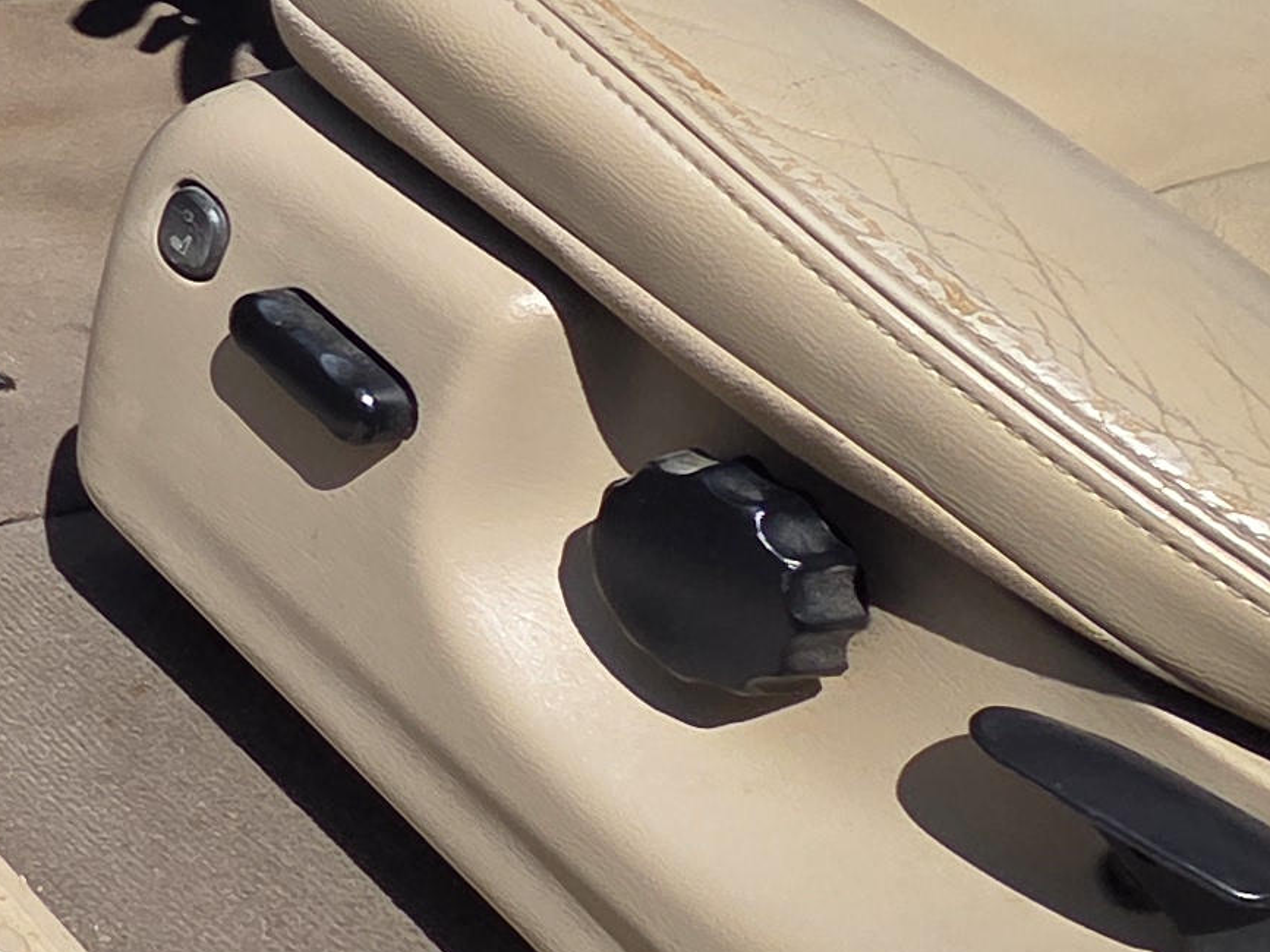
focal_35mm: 60
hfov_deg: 19.0
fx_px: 2201
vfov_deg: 23.4
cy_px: 6
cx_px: -1283
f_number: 2.2
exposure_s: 1/2000
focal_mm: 2.2
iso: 64
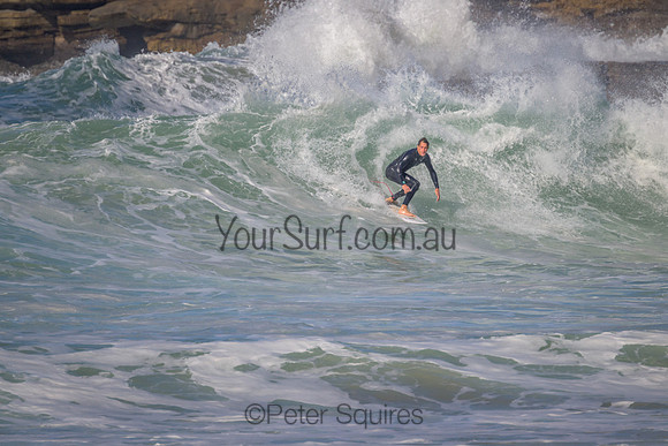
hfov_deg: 2.6
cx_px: 334
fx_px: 14847
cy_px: 223
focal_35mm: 800
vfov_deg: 1.7
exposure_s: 1/2000
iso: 640
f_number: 11
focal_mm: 800
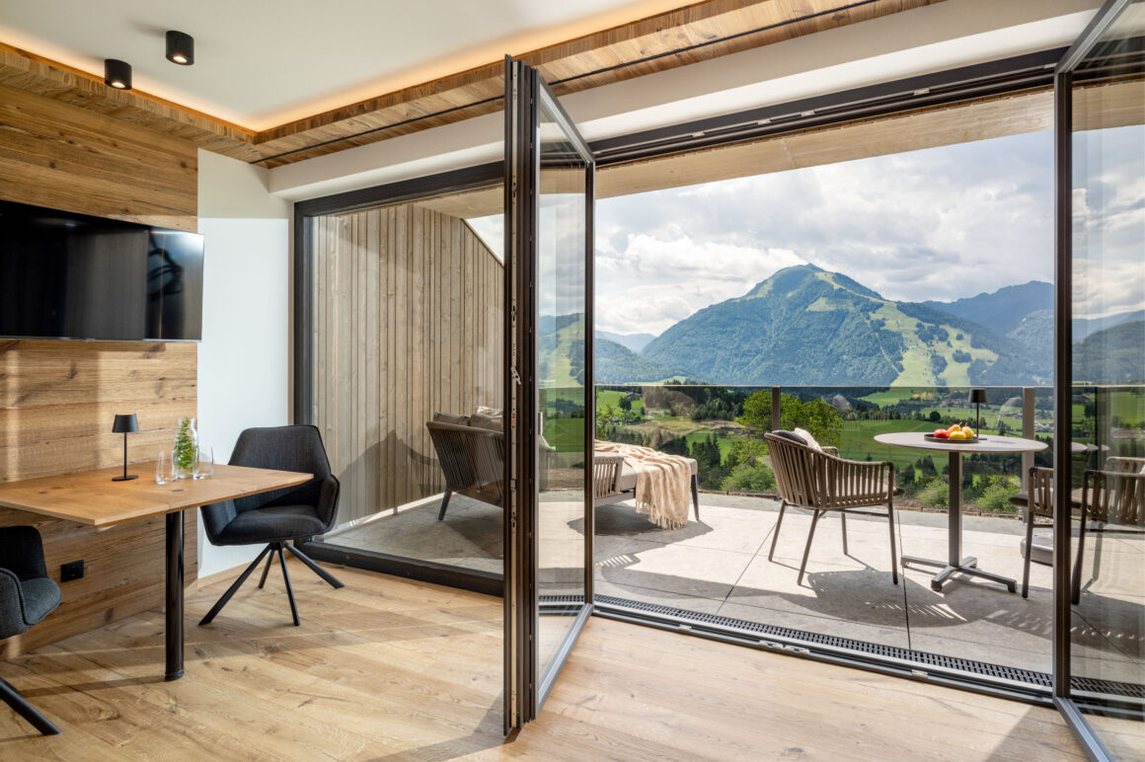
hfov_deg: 90.0
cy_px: 381
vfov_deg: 67.3
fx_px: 572
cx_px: 572
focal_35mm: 18
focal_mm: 18
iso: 320
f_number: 9.5
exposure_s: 1/60
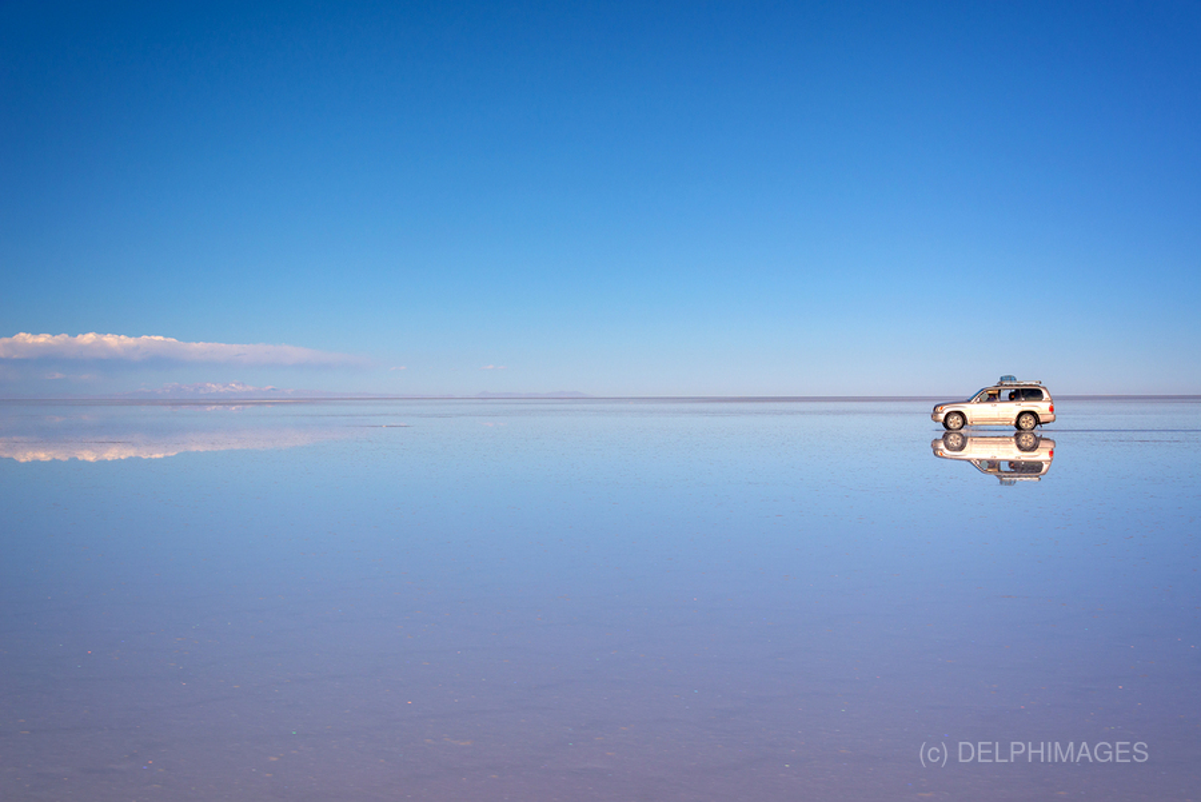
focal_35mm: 48
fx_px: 1602
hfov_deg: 41.1
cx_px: 600
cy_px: 401
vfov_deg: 28.1
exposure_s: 1/320
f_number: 11
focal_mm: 48
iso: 160
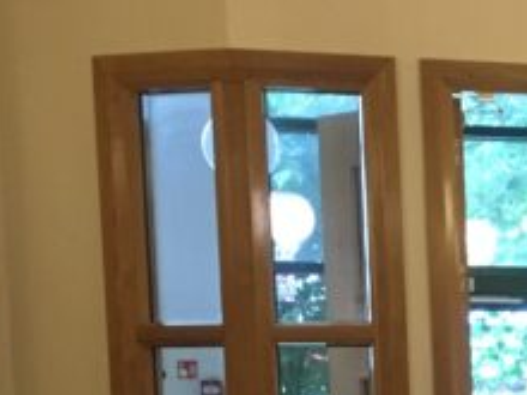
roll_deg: +0.8
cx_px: 973
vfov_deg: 10.6
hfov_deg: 13.1
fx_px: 2055
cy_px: 610
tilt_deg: -6.1
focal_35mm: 135
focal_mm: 4.15
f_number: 2.2
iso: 200
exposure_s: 1/33
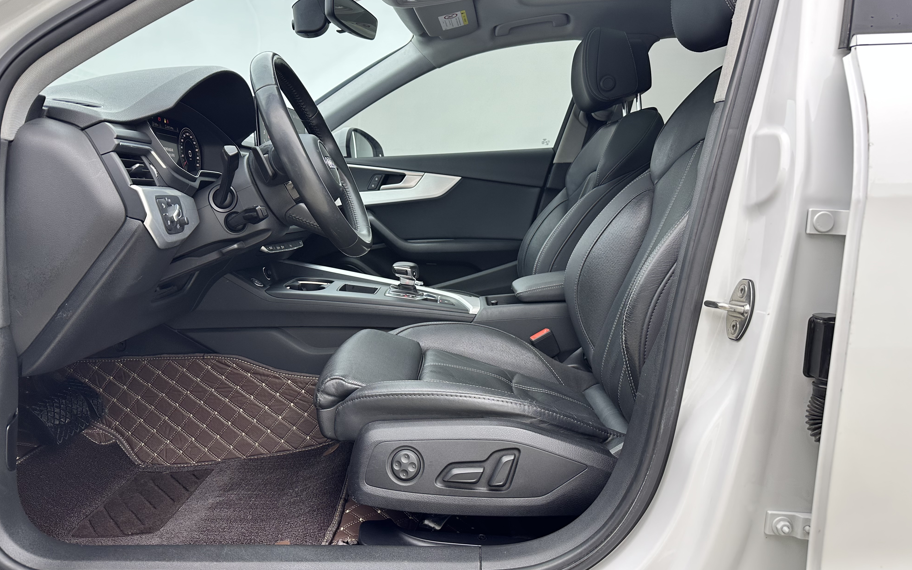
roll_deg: +0.7
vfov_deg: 47.6
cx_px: 456
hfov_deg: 70.4
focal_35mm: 26
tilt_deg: -7.6
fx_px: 646
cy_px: 284
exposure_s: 1/100
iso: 80
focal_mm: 6.86
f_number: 1.78
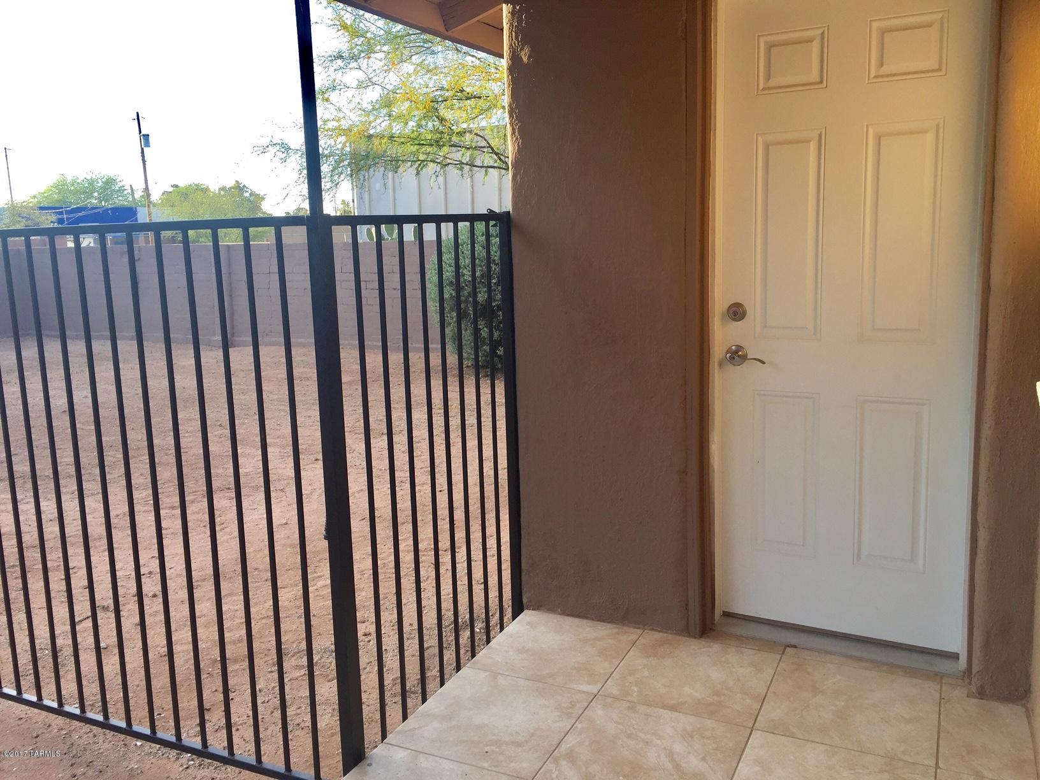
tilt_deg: -9.2
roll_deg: +0.6
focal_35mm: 29
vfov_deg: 48.2
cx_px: 520
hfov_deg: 61.7
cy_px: 390
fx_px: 871
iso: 32
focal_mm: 4.15
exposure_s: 1/222
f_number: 2.2
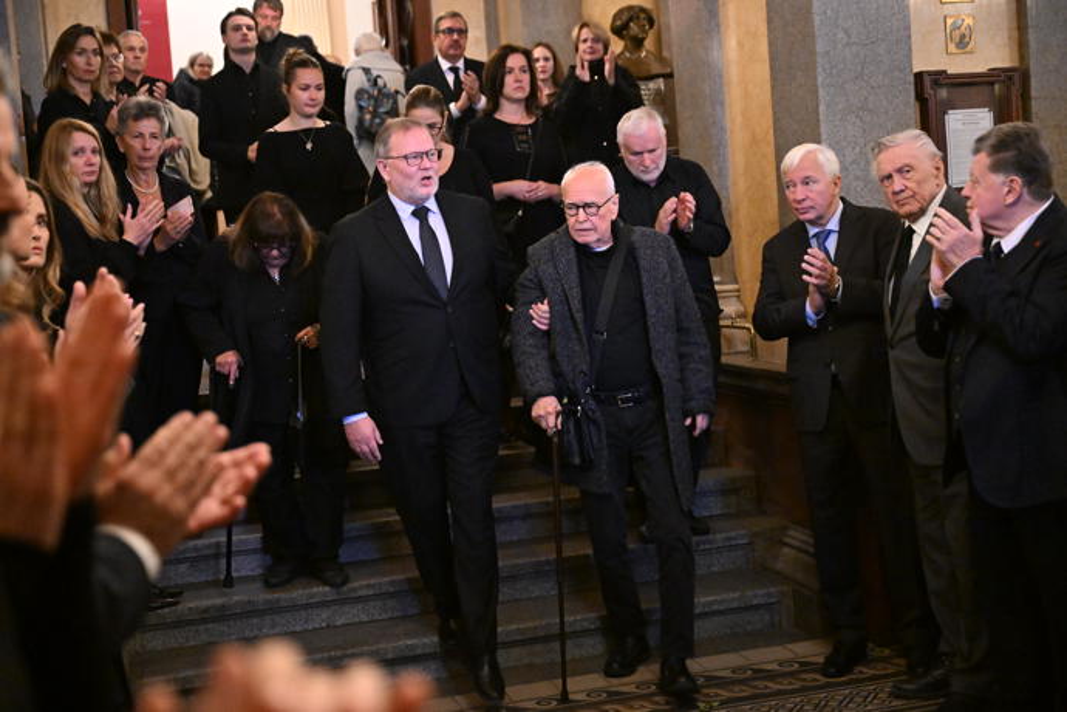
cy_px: 356
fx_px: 1423
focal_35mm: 48
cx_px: 534
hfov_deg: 41.1
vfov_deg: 28.1
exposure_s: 1/200
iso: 10000
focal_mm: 48
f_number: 2.8
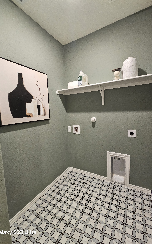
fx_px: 93
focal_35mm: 14
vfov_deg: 105.3
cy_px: 122
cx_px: 76
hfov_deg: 78.6
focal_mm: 2.2
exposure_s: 1/30
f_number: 2.2
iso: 400
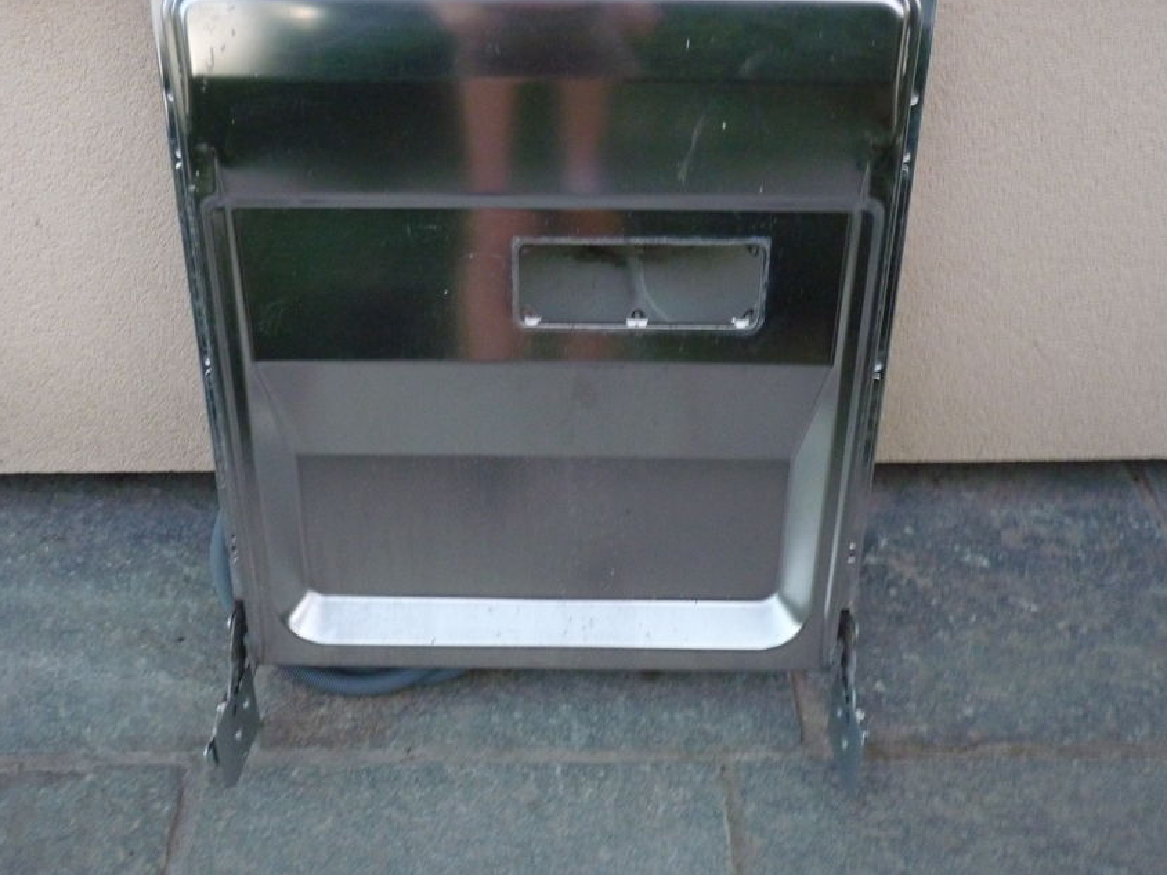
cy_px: 445
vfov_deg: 44.2
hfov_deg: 56.8
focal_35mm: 32
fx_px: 1079
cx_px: 552
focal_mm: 4.8
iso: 400
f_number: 2.8
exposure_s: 1/5
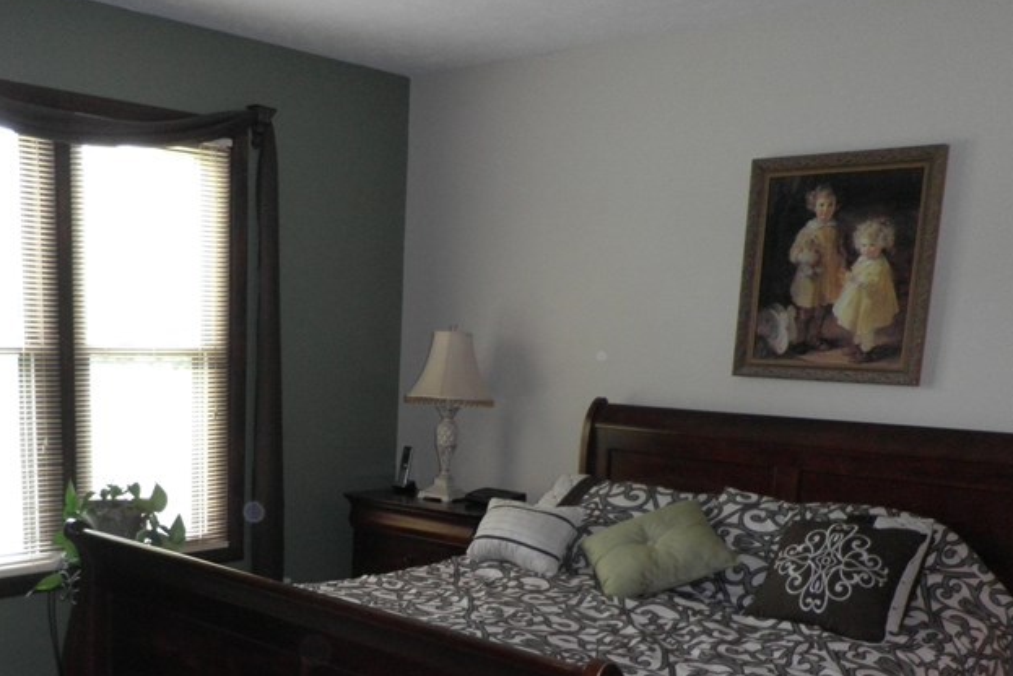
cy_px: 578
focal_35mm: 41
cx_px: 348
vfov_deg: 31.5
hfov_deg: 46.7
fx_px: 1154
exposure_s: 1/30
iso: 160
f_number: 3.3
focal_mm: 4.3
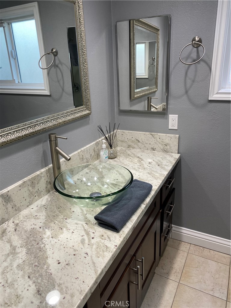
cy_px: 154
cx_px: 116
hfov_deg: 53.1
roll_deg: +2.1
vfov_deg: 67.3
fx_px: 231
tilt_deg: -20.6
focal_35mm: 26
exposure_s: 1/120
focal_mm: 4.25
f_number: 1.8
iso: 80
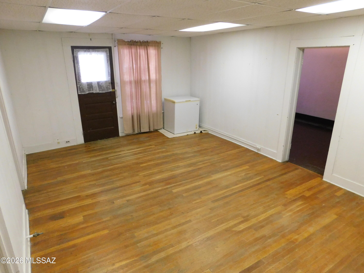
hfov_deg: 73.9
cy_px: 136
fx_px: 242
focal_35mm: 23
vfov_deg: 58.9
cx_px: 182
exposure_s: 1/60
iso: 560
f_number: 3
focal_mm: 4
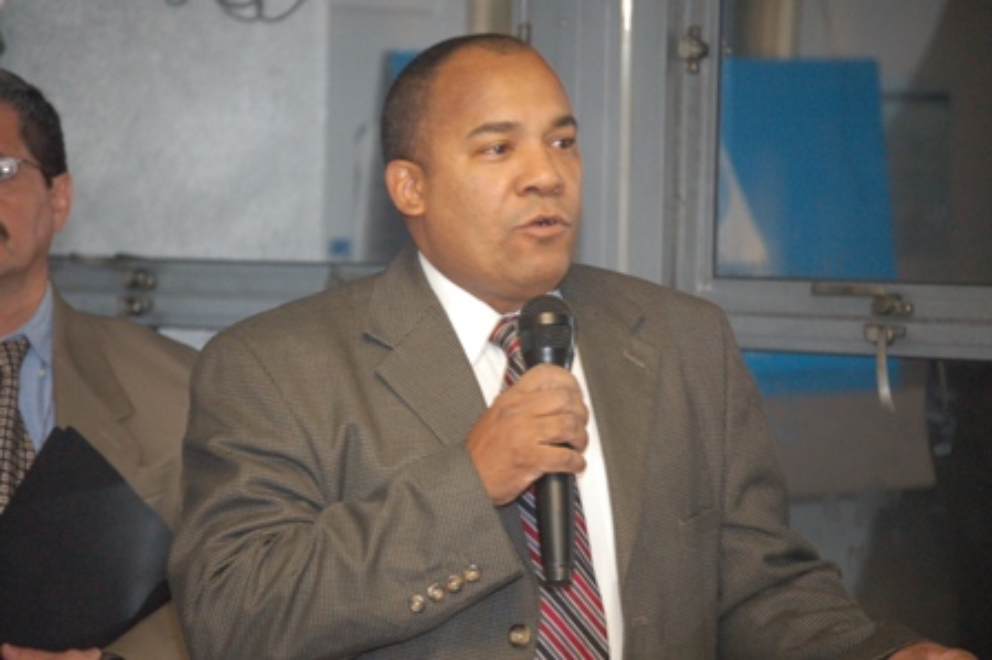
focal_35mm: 202
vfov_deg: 6.8
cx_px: 496
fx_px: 5576
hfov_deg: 10.2
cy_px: 330
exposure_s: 1/60
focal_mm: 135
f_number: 5
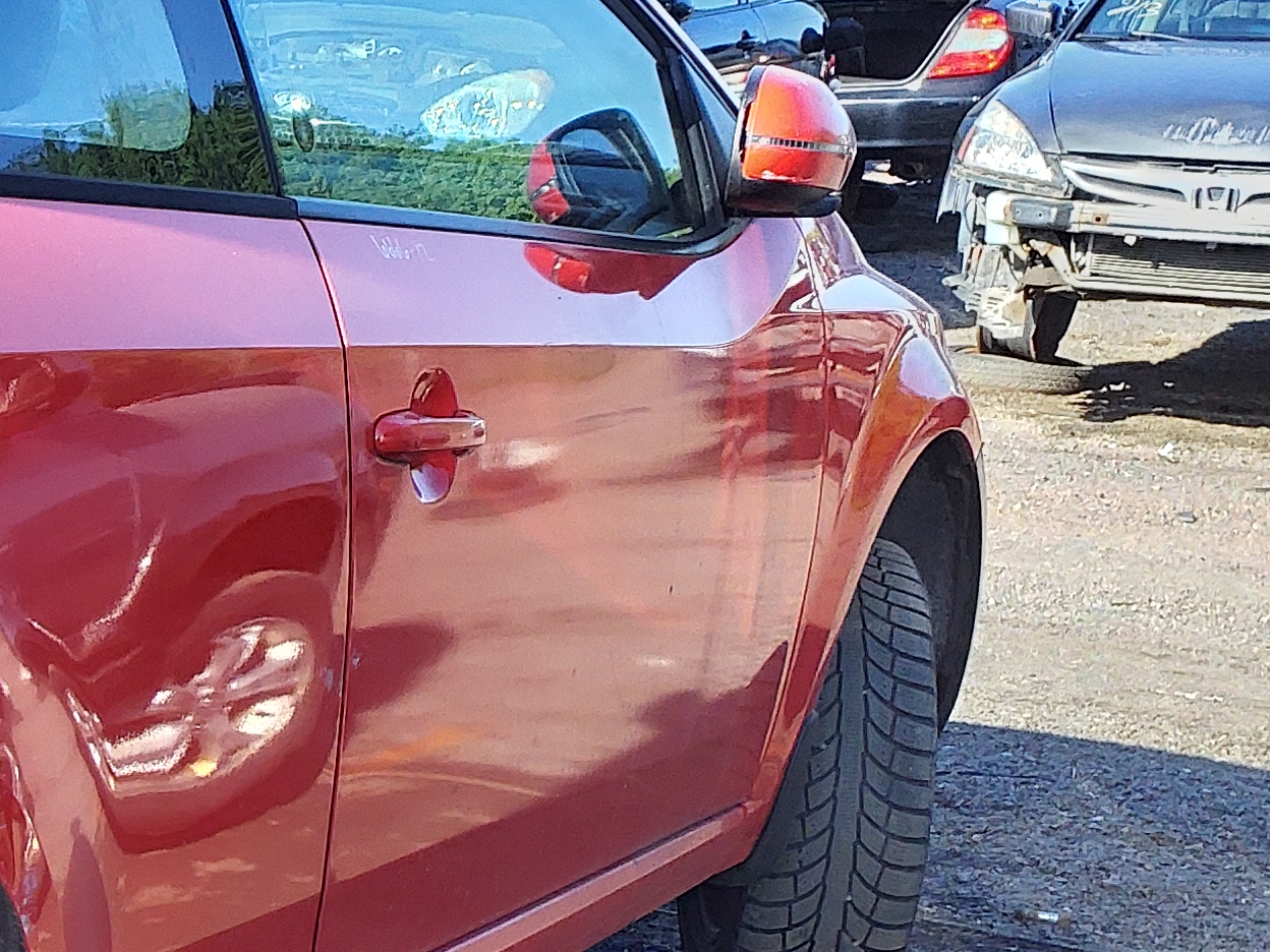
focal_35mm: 86
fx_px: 3155
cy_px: 854
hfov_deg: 19.8
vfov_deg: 16.9
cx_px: -624
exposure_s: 1/181
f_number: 1.9
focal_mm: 3.58
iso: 40
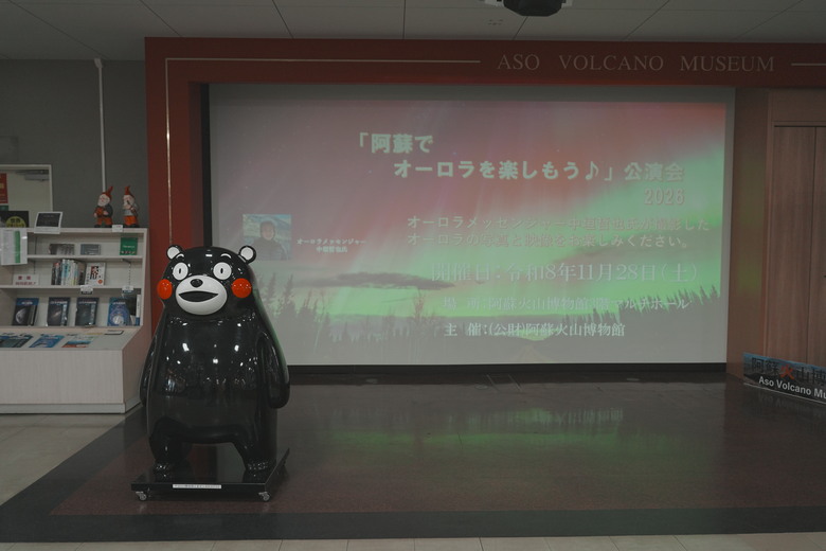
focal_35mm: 29
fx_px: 665
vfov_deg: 45.0
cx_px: 413
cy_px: 276
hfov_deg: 63.7
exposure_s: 1/200
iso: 500
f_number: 4
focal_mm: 29
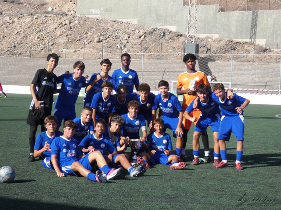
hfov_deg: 26.3
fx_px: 601
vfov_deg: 19.9
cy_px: 105
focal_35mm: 74
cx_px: 140
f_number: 4.4
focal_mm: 13.3
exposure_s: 1/1000
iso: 160
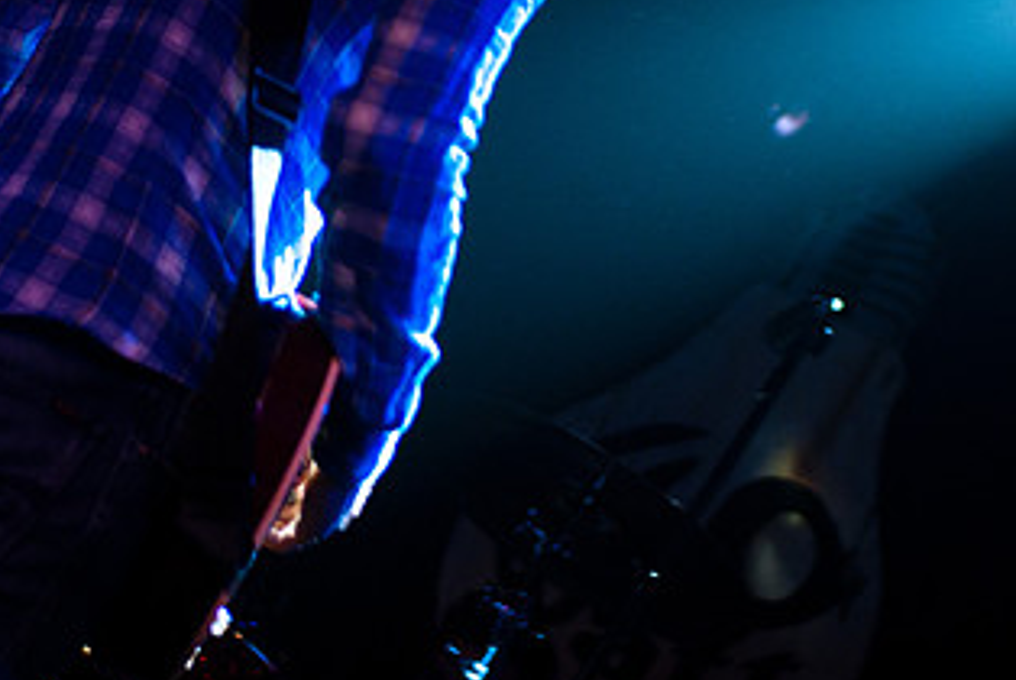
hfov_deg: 24.3
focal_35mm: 83
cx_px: 715
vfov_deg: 16.4
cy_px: 186
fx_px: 2345
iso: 1000
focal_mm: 30
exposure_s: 1/50
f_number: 1.8
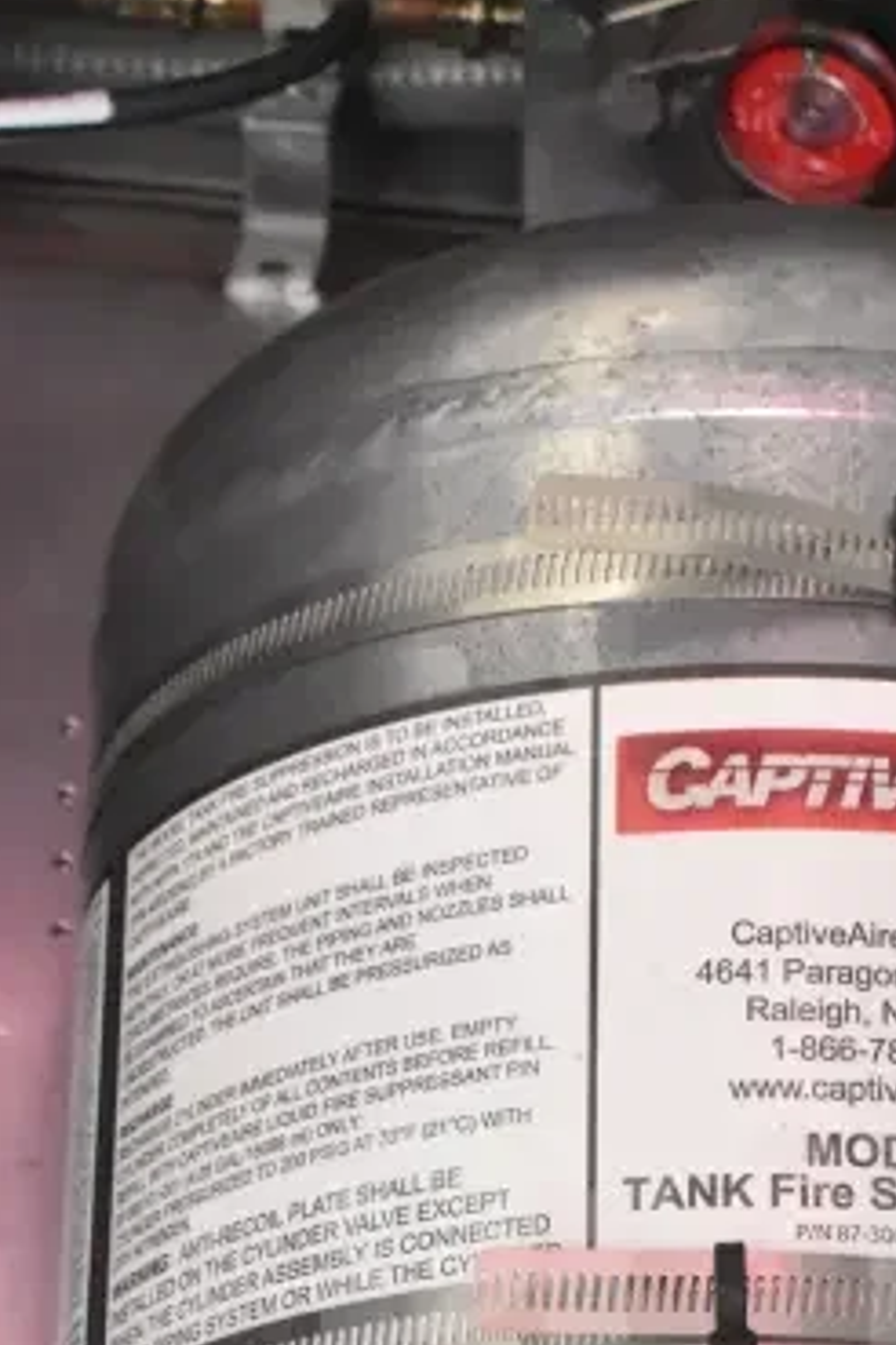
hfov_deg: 10.5
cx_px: 630
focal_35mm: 130
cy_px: 1420
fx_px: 4862
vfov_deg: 15.4
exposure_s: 1/200
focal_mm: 35
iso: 6400
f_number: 7.1
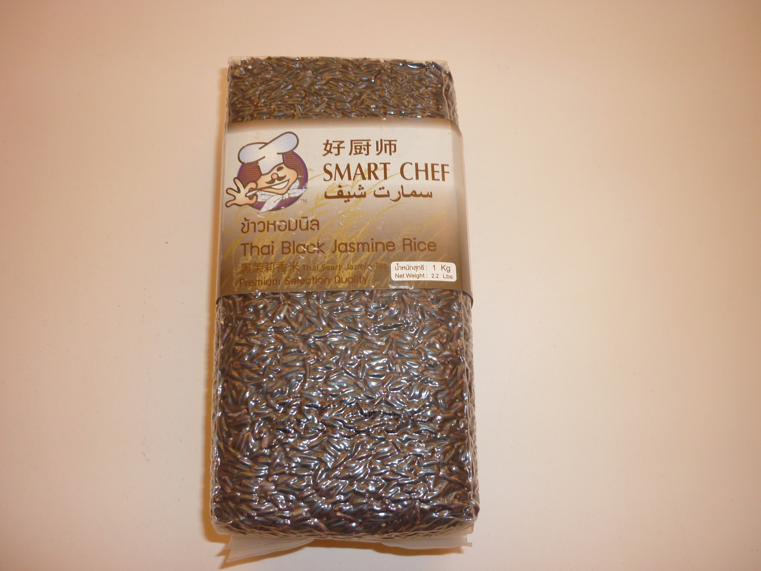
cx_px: 380
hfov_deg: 55.4
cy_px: 286
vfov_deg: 42.9
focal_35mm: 33
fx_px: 725
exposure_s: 1/30
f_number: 2.8
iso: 100
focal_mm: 5.5
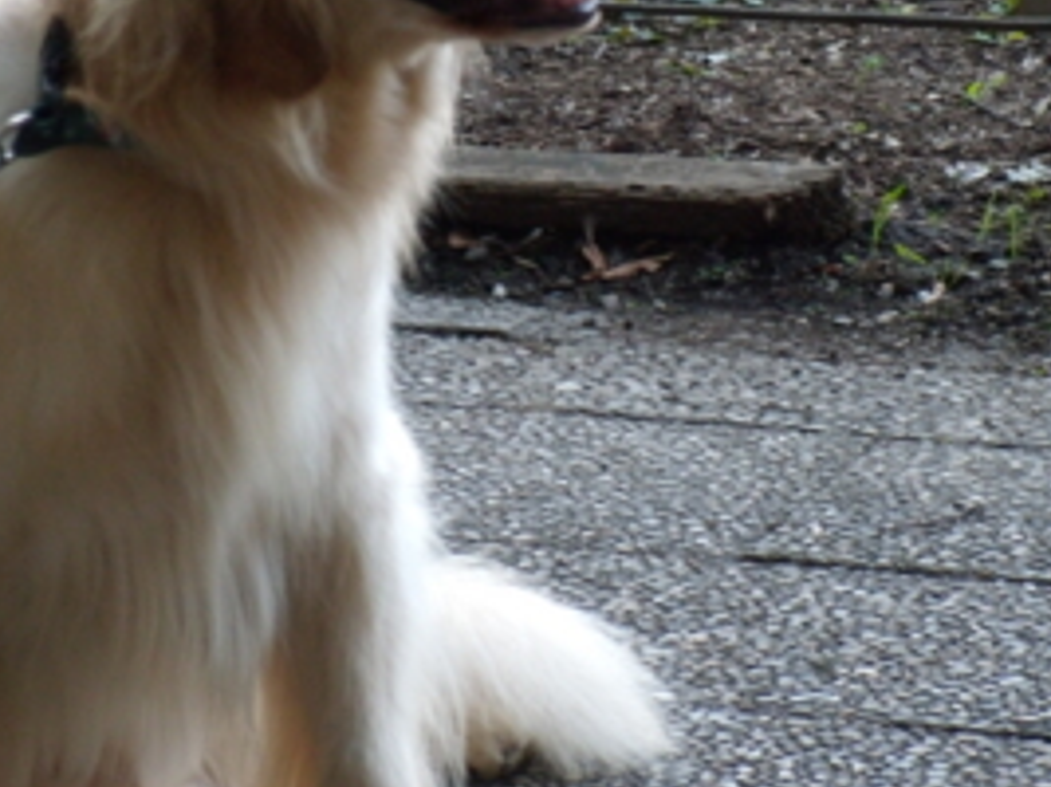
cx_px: 598
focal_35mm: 231
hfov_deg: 8.6
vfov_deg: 6.4
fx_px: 7010
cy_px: 224
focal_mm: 27.2
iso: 320
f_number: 4.4
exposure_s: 1/60
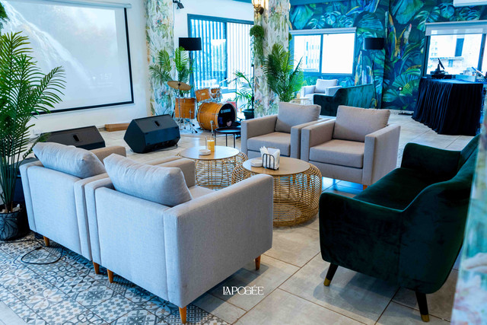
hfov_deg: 65.5
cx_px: 244
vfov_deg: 46.4
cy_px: 162
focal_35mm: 28
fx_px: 379
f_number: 5
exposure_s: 1/50
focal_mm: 28
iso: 2000
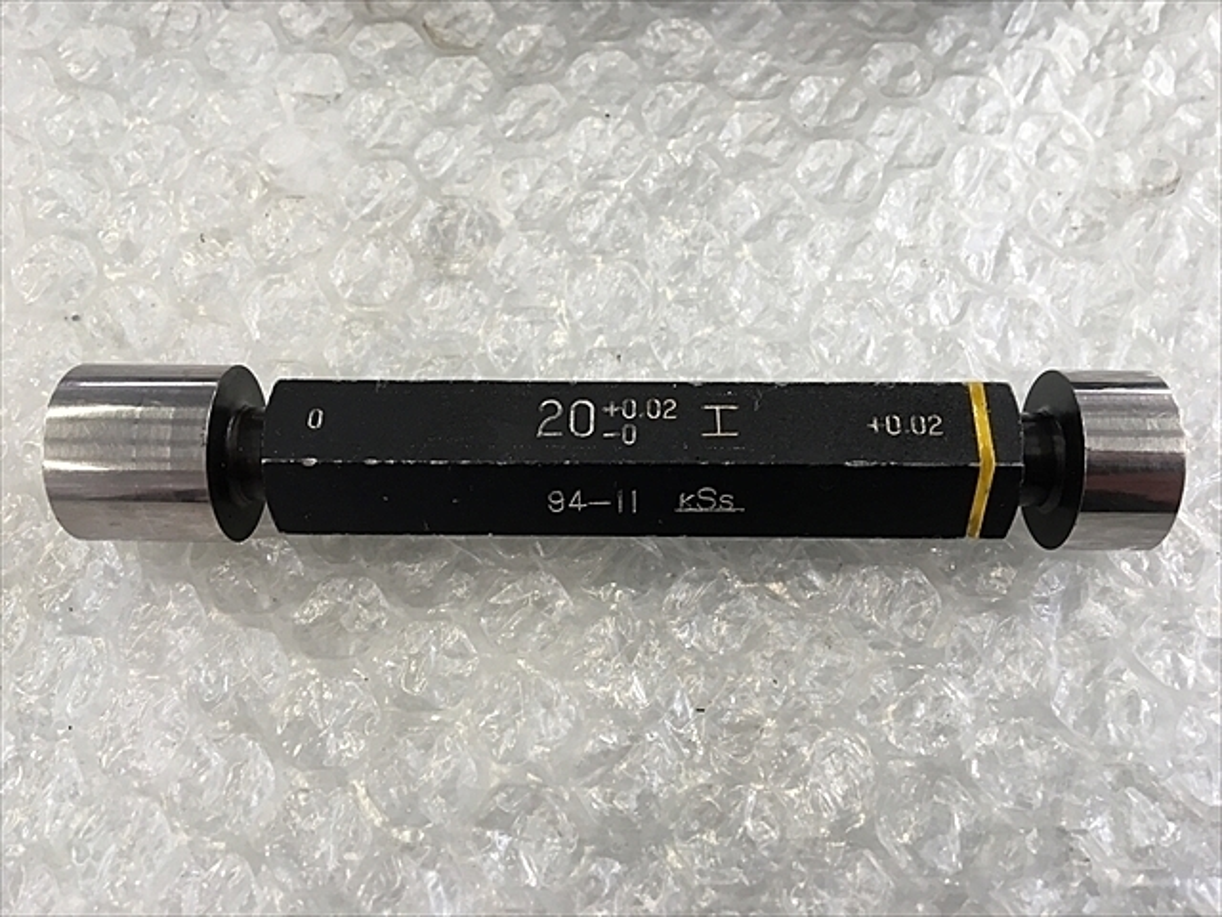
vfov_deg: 48.2
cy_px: 458
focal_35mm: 29
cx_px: 611
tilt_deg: -65.0
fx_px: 1024
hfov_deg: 61.7
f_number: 2.2
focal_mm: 4.15
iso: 25
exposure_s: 1/40
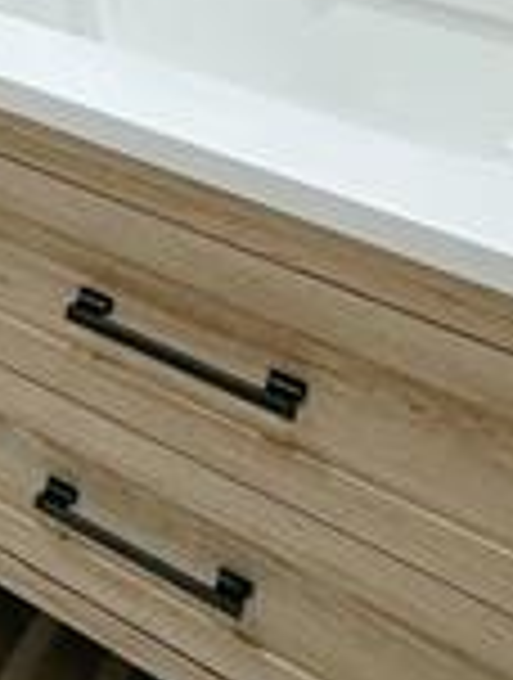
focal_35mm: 71
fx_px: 1397
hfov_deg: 15.3
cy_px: -144
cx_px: -598
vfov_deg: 24.6
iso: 160
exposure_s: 1/120
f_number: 2.2
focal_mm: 2.22
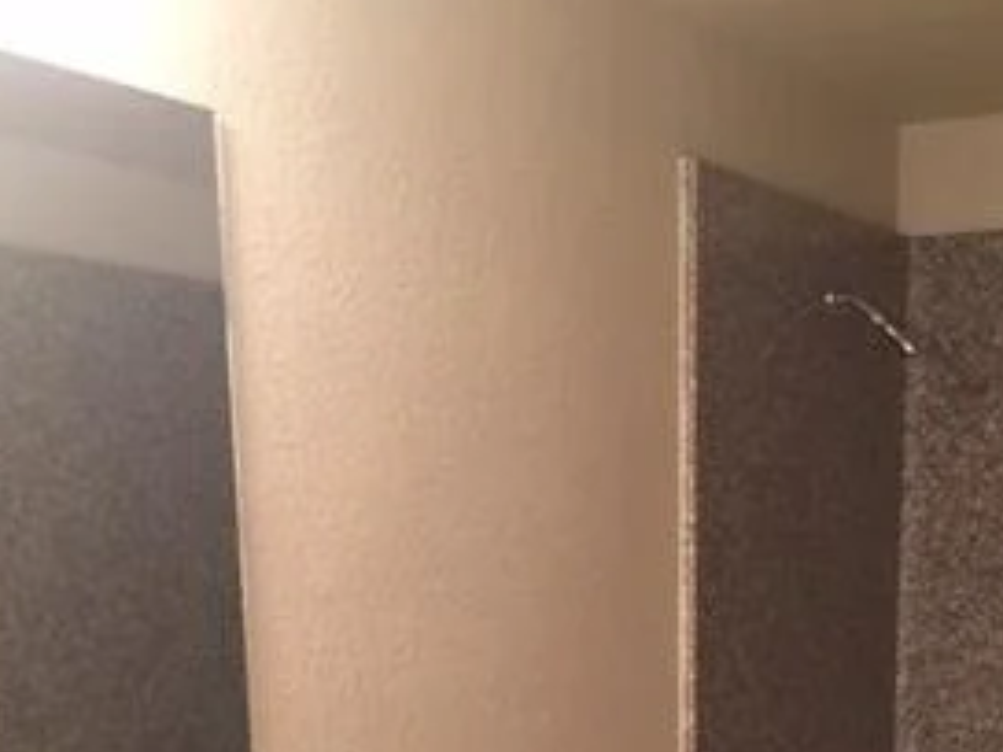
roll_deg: -0.5
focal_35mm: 64
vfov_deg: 20.6
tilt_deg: -14.4
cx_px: 664
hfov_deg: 30.1
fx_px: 1854
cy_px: 1014
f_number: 2.2
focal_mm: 4.15
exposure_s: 1/15
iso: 100
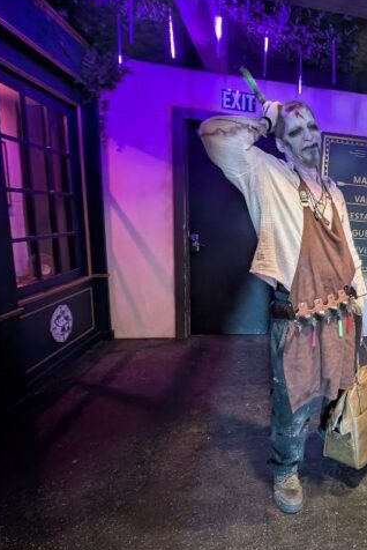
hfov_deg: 51.8
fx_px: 321
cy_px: 284
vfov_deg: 81.1
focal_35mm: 21
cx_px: 336
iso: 895
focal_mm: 2.23
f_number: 1.95
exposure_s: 1/24
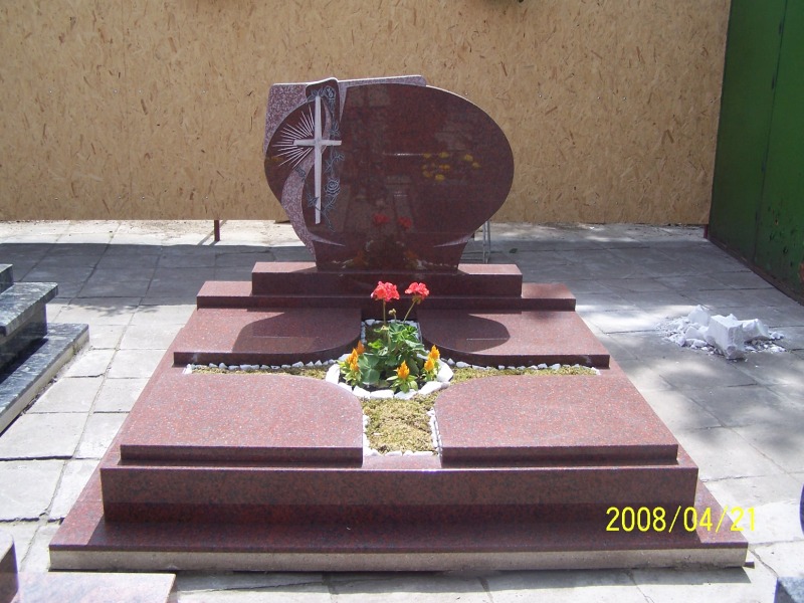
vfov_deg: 37.7
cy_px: 302
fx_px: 883
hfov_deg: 49.0
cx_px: 402
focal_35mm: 38
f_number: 2.8
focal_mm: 6.3
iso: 80
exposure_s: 1/640
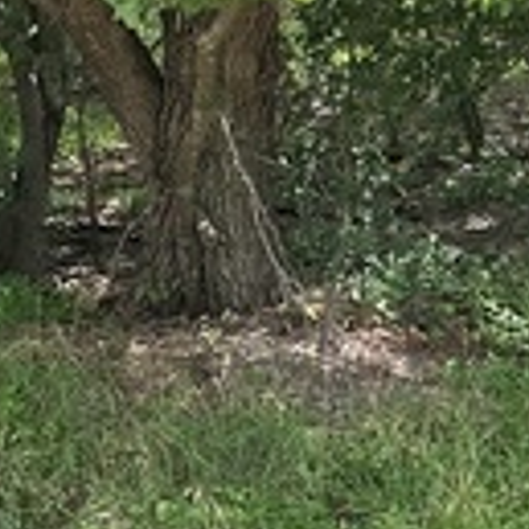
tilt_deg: -5.1
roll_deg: +5.4
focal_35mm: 127
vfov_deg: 13.7
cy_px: 238
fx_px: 2196
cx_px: 0
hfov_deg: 13.5
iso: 25
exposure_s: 1/362
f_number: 1.8
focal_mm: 3
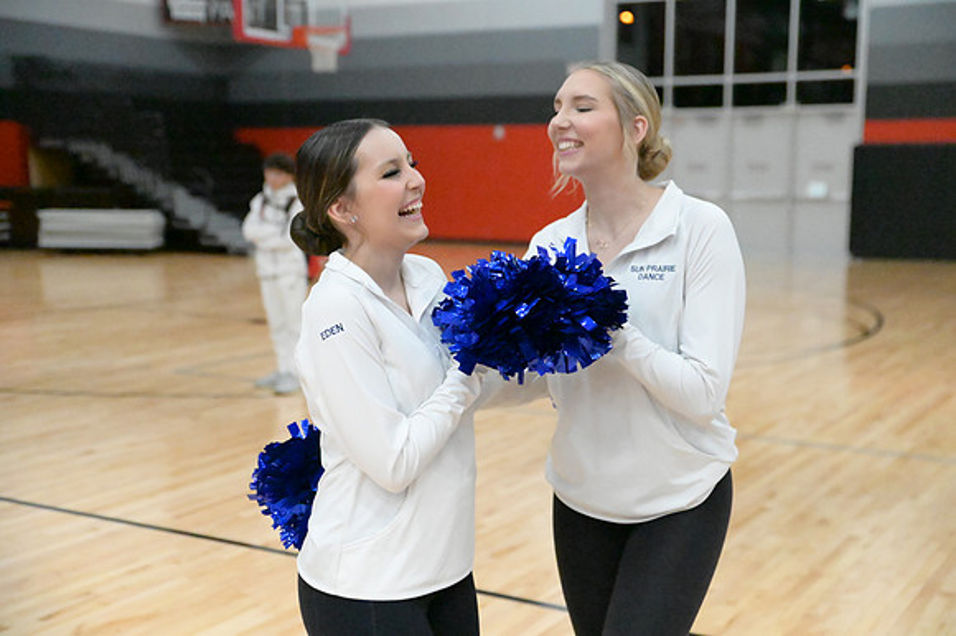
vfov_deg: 27.0
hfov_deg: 39.6
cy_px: 318
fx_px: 1327
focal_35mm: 50
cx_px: 478
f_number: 2.8
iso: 51200
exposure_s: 1/8000
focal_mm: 50
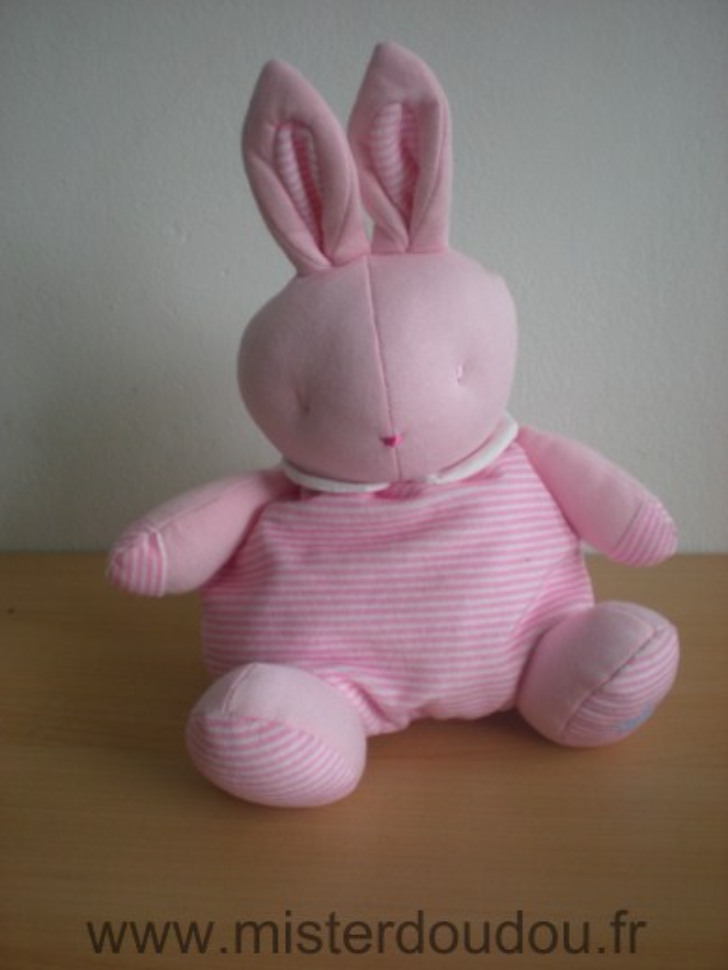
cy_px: 485
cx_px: 364
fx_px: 1066
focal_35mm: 38
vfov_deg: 49.0
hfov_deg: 37.7
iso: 95
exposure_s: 1/64.8
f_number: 3.1
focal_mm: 6.3
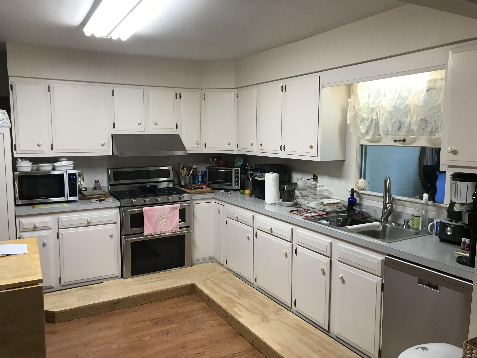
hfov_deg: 63.4
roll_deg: -0.3
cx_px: 238
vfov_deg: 49.7
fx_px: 386
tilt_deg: -5.4
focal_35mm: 28
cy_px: 179
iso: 32
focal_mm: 3.99
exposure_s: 1/30
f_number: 1.8
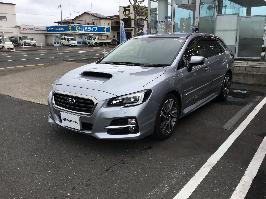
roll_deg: +0.9
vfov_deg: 45.4
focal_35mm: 31
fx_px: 238
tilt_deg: -13.4
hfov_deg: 58.4
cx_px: 133
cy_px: 100
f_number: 2.4
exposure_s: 1/341
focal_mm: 3.3
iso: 25
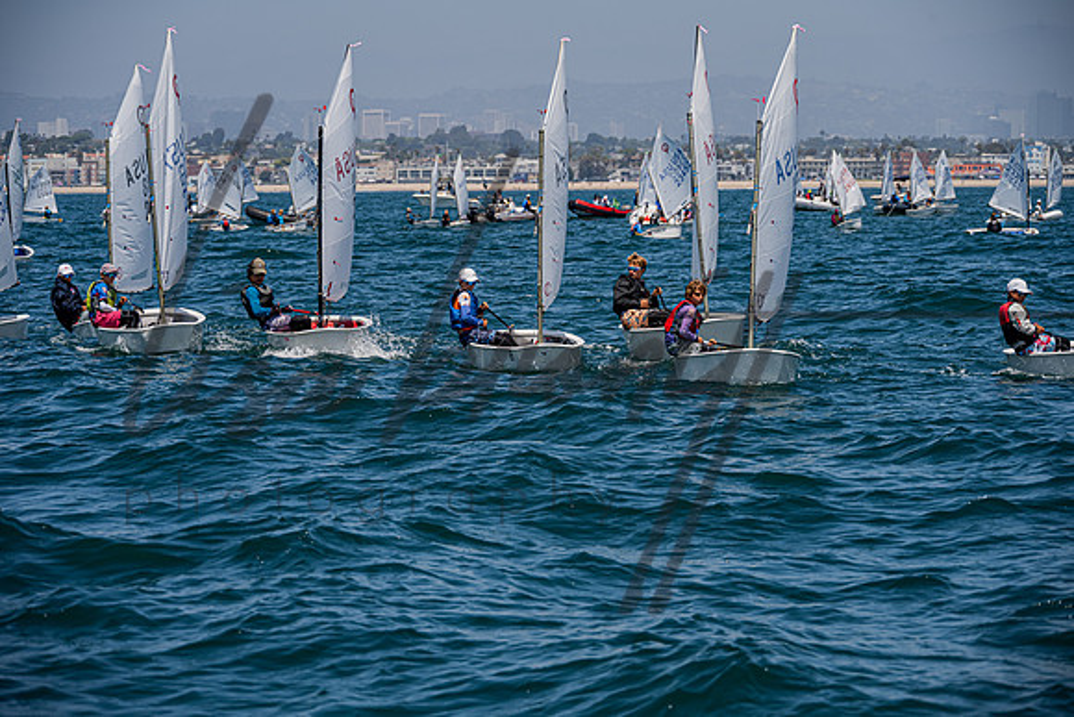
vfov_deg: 9.8
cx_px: 537
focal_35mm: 140
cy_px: 358
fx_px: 4177
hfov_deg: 14.7
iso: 250
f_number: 7.1
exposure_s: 1/1000
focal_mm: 140
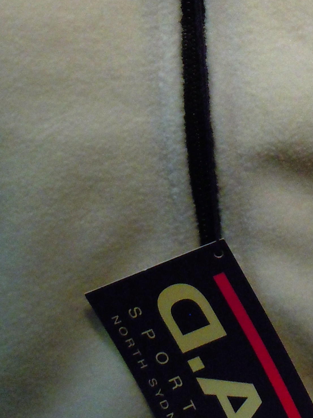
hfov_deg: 16.8
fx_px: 1061
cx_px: 205
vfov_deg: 20.8
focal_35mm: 88
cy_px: -81
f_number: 3.5
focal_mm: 5.4
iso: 320
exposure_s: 1/125
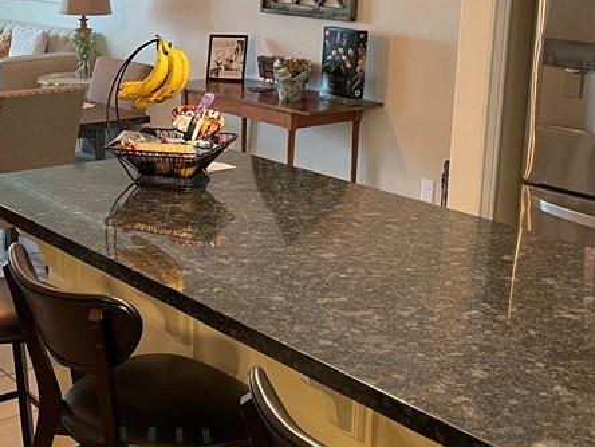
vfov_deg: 24.3
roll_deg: +0.3
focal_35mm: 60
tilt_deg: -11.8
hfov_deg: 30.1
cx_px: 11
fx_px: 1031
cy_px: 137
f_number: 1.6
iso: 160
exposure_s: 1/60
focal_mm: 4.2
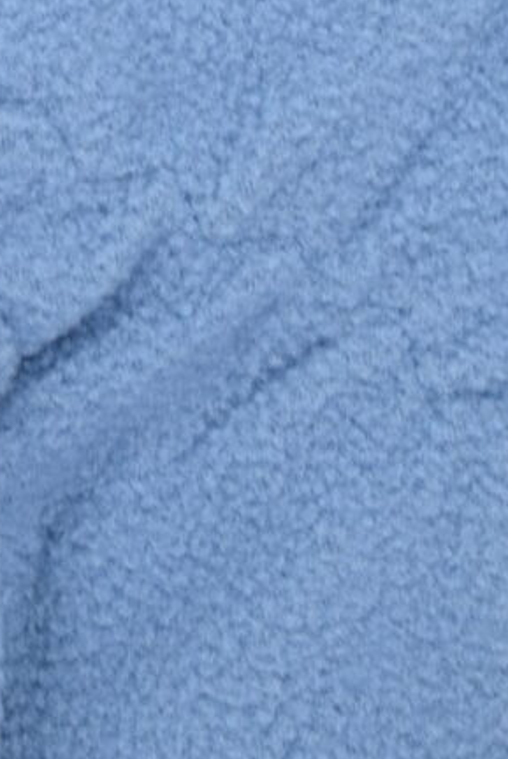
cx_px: -126
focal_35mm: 160
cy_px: -183
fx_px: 3378
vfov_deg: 12.5
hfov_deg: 8.5
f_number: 5
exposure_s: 1/60
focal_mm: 18
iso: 200
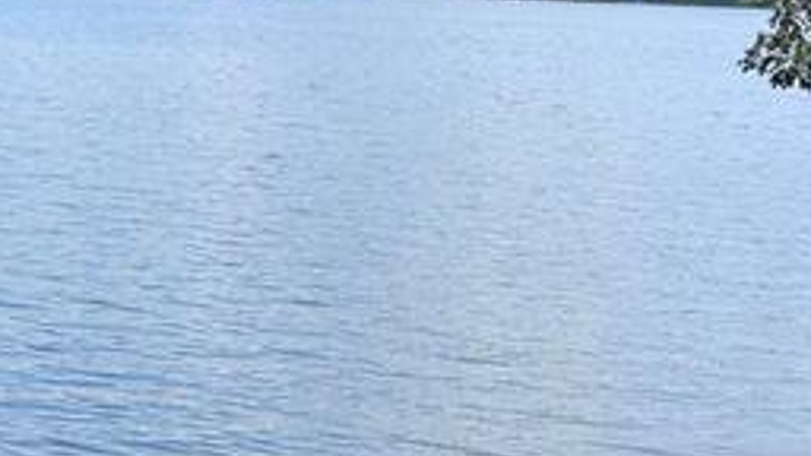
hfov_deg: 20.9
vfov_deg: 11.9
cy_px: 144
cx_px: 269
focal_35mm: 102
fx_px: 2193
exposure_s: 1/6410
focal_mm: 6.76
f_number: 1.78
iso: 64
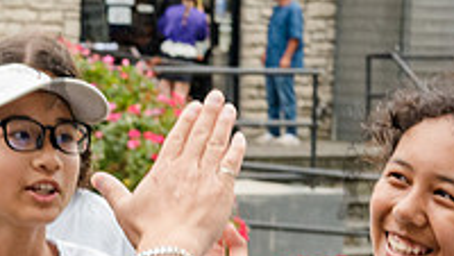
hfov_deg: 13.0
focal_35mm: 165
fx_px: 1988
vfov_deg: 7.3
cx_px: 96
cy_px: 338
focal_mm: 42
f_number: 5
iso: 1600
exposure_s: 1/500
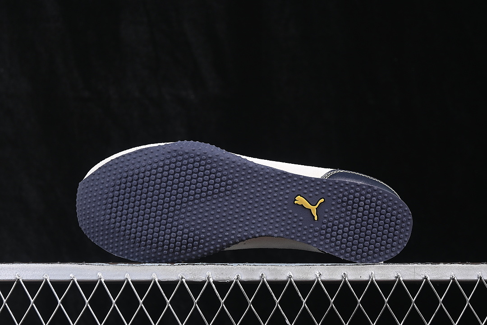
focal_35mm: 75
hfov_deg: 27.0
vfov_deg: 18.2
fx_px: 1015
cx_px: 244
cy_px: 162
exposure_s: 1/60
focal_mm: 50
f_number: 6.3
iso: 160
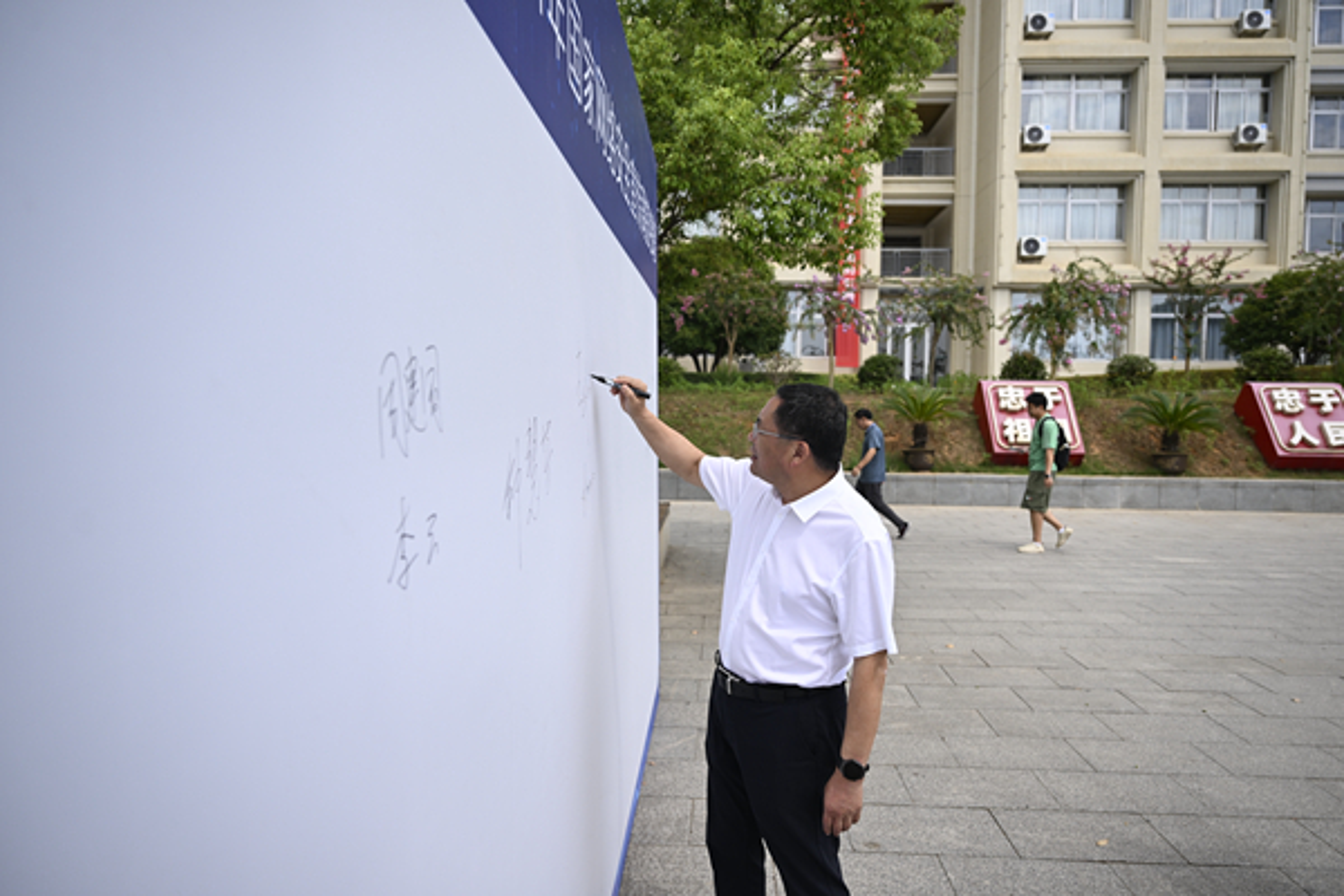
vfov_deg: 53.1
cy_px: 448
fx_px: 896
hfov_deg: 73.7
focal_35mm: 24
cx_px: 672
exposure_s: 1/1250
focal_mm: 24
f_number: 3.5
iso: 200
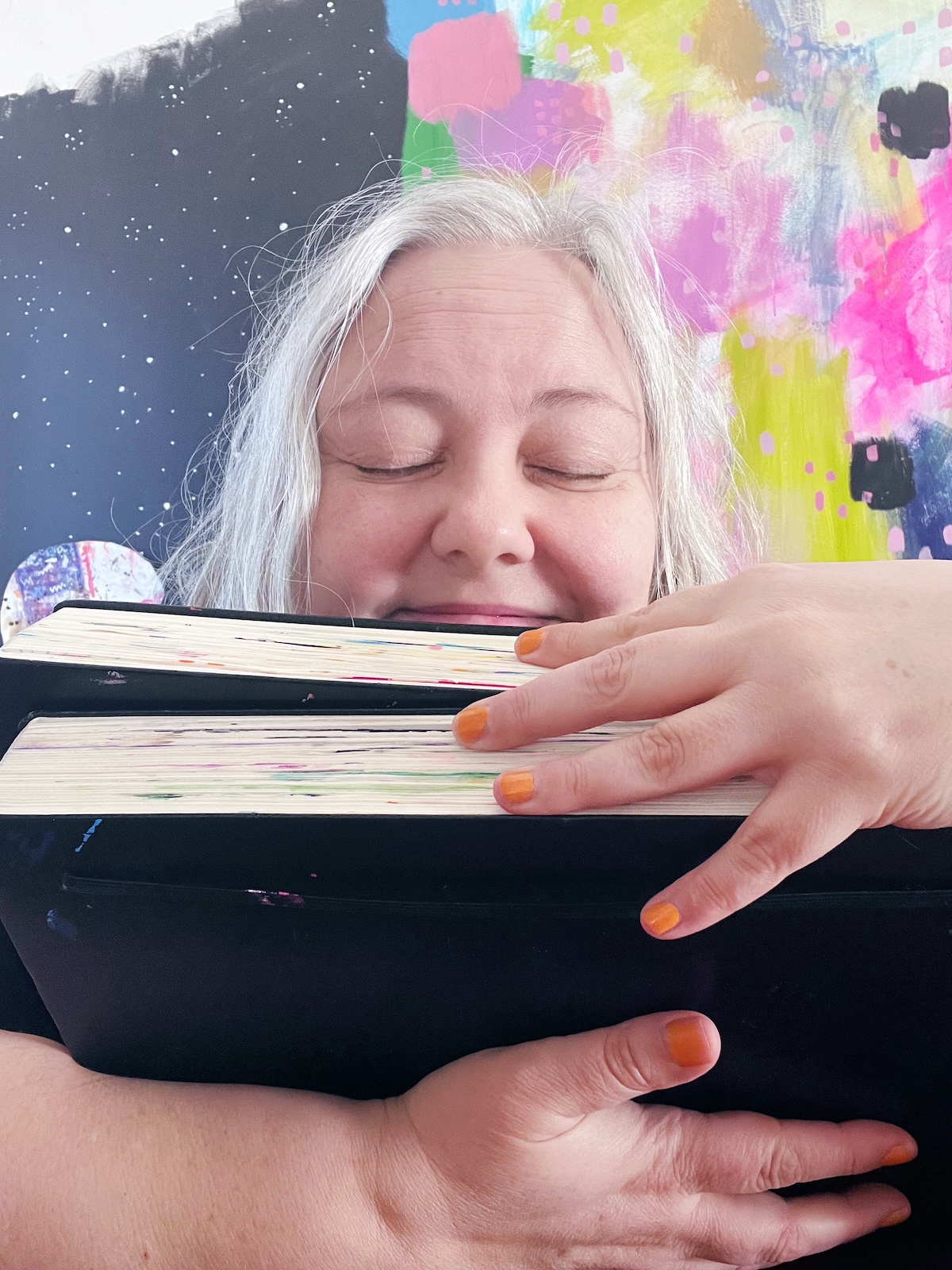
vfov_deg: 60.0
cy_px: 635
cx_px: 476
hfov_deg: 46.8
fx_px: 1100
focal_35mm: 30
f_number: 2.2
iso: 320
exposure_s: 1/60
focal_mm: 2.71
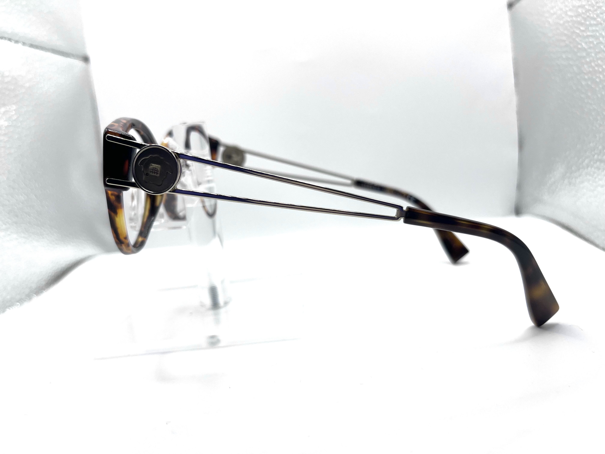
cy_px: 227
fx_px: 454
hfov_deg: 67.3
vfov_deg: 53.1
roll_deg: +6.1
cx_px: 302
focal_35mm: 26
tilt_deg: -11.5
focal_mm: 5.1
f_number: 1.6
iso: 50
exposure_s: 1/577
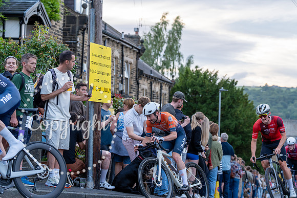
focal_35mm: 79
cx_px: 148
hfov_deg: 25.7
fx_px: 652
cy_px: 99
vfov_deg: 17.3
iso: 1600
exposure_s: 1/800
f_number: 3.5
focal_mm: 79
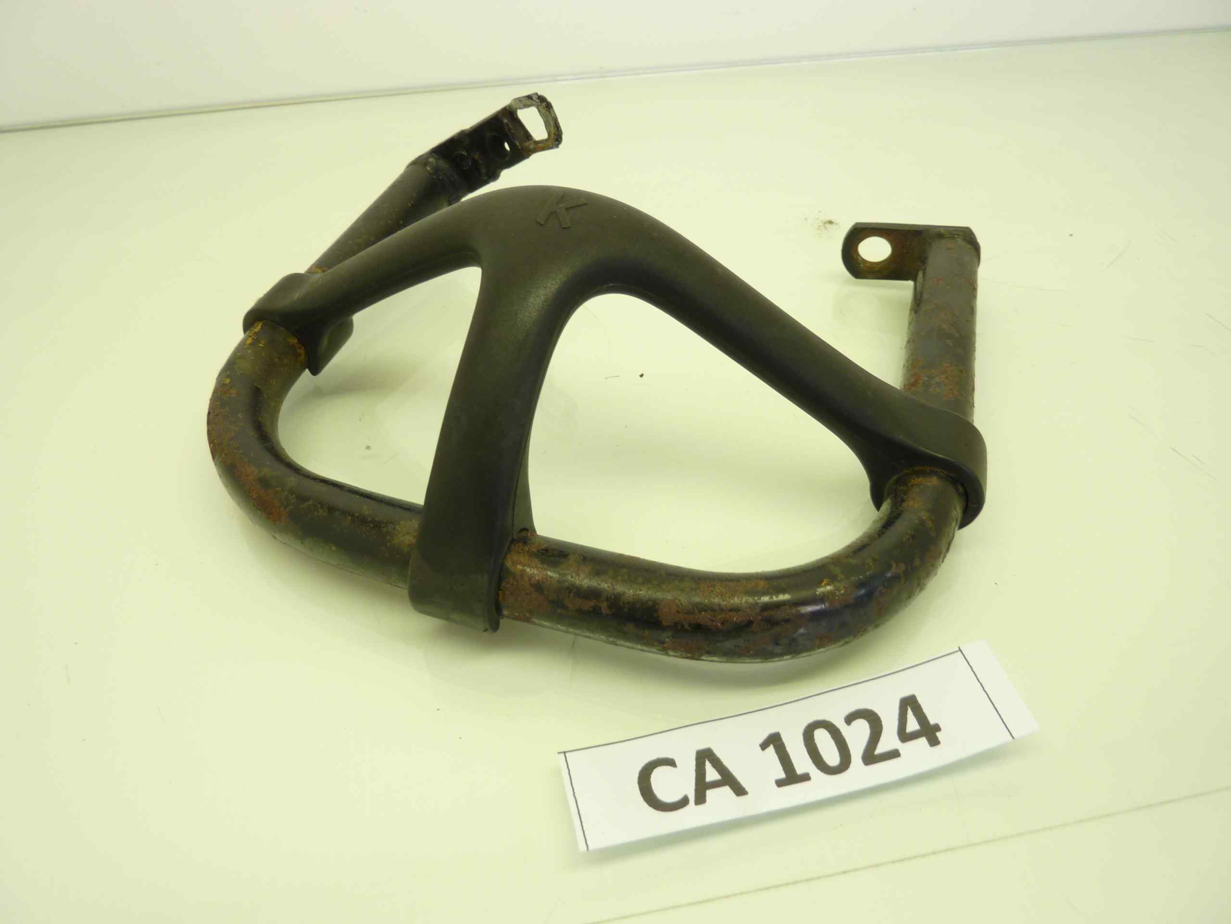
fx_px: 889
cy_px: 462
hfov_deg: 69.4
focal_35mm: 25
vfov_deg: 54.9
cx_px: 616
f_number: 3.3
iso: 80
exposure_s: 1/25
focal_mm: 4.1
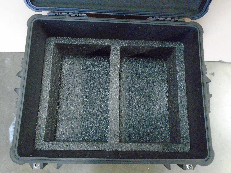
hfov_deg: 67.3
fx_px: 174
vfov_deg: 53.1
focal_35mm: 26
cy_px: 86
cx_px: 116
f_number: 3.2
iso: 800
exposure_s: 1/25
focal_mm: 4.6
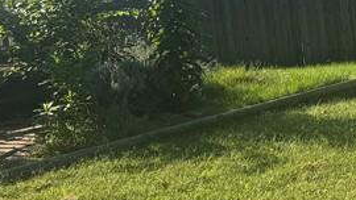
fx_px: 935
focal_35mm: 99
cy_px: 30
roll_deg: +2.9
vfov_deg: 12.2
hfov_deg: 18.6
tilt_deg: -5.7
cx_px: 560
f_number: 1.78
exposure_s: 1/2252
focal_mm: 6.76
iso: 80
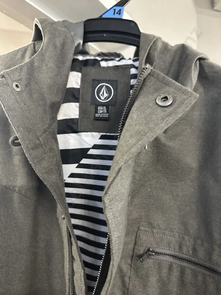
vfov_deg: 71.6
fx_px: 204
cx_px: 110
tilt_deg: +5.6
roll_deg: -2.5
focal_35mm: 24
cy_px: 148
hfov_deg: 56.8
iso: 640
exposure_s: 1/33
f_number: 1.78
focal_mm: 6.86
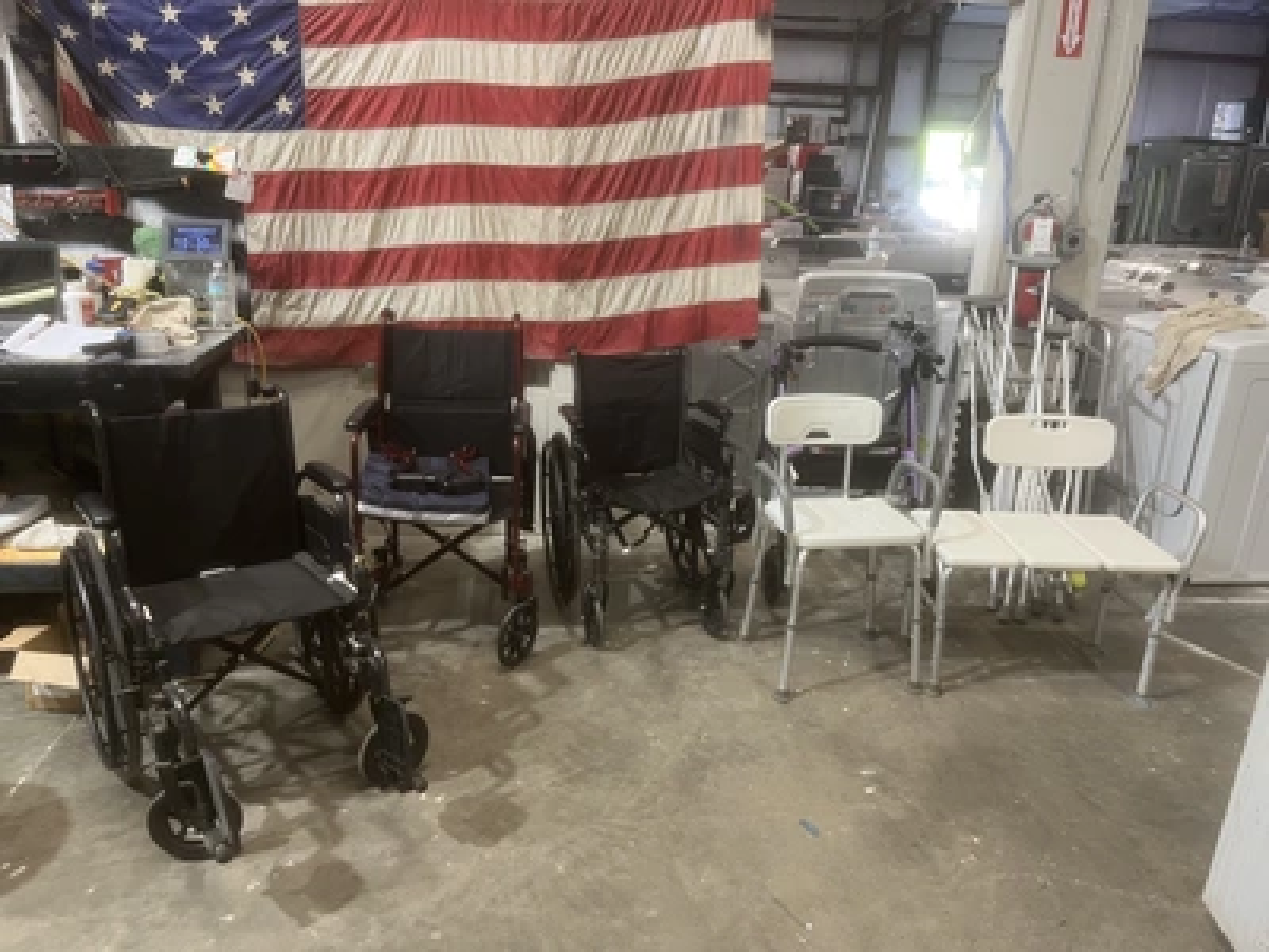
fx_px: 953
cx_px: 634
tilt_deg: -17.6
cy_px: 476
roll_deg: -1.6
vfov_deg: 53.1
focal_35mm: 26
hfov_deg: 67.3
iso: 125
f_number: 1.6
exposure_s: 1/60
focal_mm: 5.1
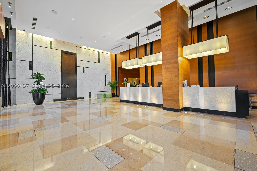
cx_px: 128
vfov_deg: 73.6
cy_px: 86
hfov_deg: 96.8
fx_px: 114
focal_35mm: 16
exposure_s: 1/1.25
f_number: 8
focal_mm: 16
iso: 200
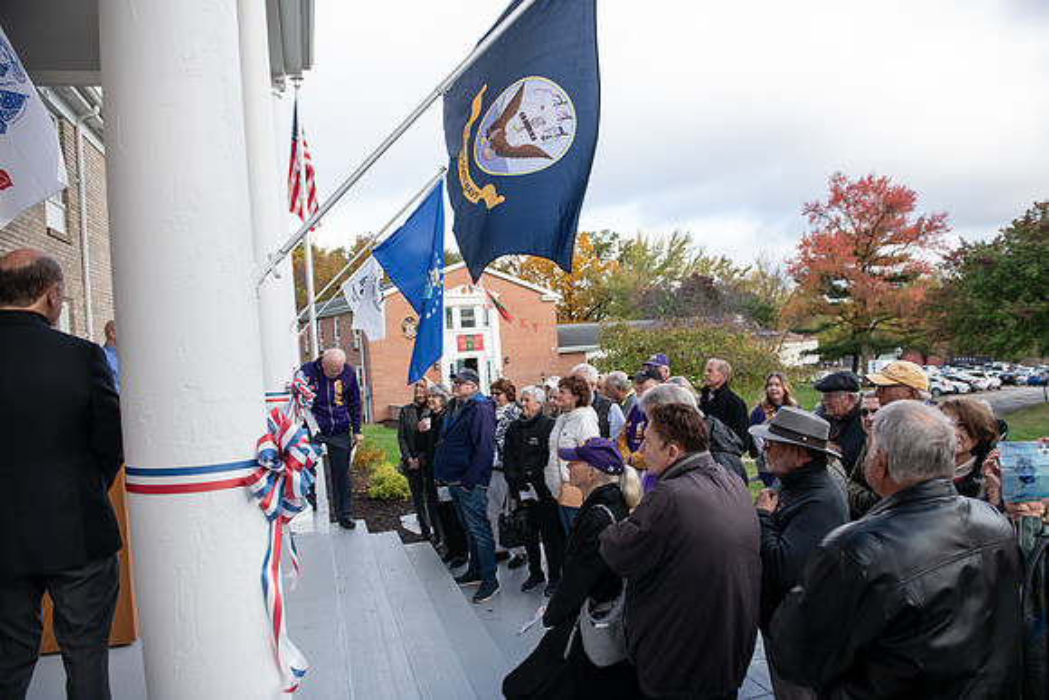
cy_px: 350
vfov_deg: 53.2
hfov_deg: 73.7
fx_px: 699
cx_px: 524
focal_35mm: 24
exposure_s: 1/250
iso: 160
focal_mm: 24
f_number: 3.5
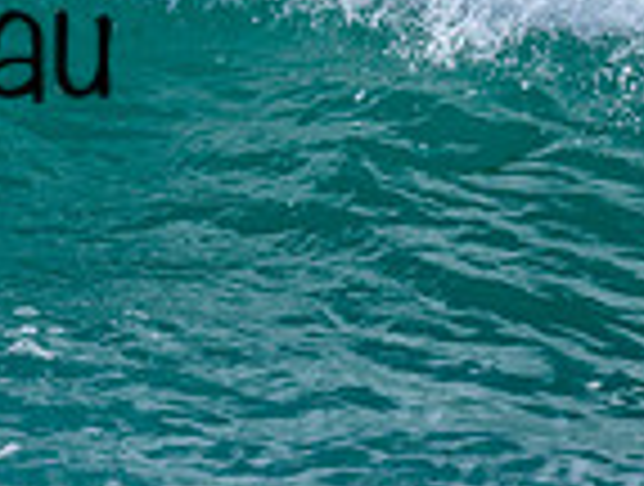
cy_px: -7
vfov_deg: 0.5
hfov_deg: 0.6
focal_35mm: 3110
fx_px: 58005
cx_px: -365
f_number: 6.3
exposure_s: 1/2000
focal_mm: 800
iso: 200
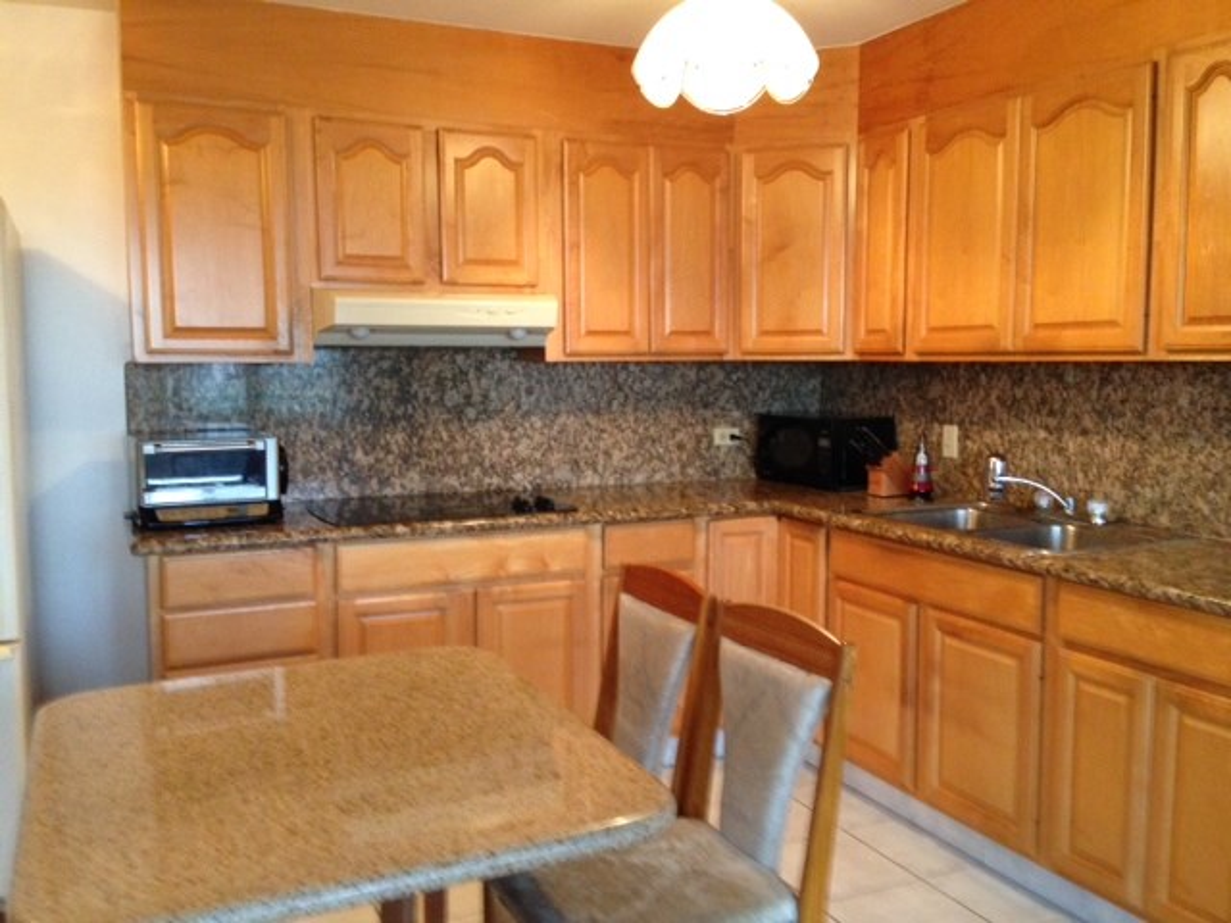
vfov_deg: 42.9
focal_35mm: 33
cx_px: 616
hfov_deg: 55.4
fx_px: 1174
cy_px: 462
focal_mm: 4.12
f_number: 2.4
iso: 320
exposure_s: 1/20
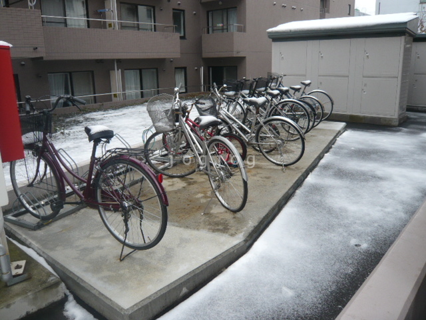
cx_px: 213
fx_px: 345
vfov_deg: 49.7
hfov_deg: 63.4
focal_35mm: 28
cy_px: 160
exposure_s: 1/200
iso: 100
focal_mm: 4.6
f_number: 2.8
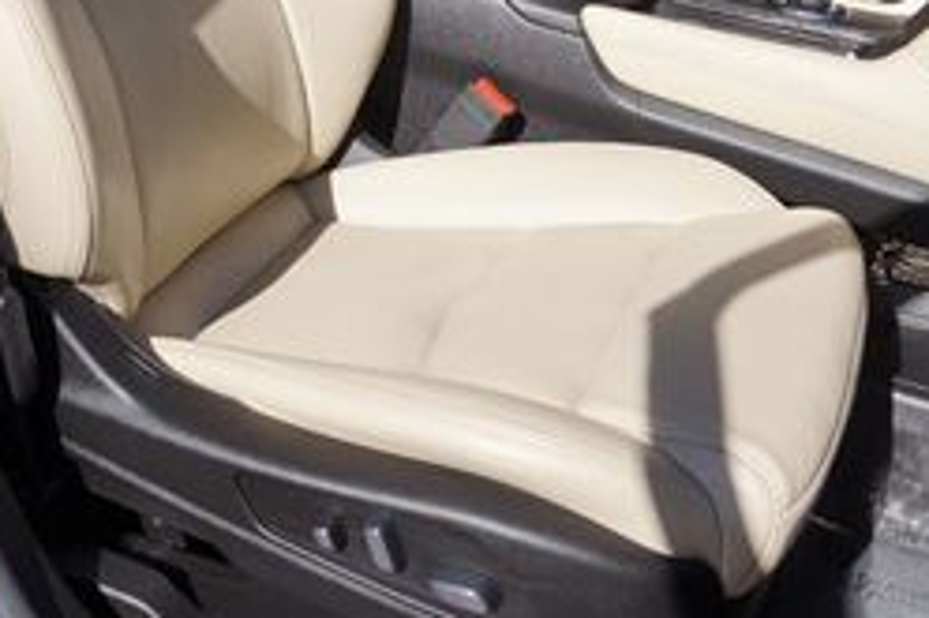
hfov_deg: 32.3
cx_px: 378
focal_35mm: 62
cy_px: -67
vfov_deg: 20.8
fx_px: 1599
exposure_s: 1/250
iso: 100
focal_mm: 16
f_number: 7.1
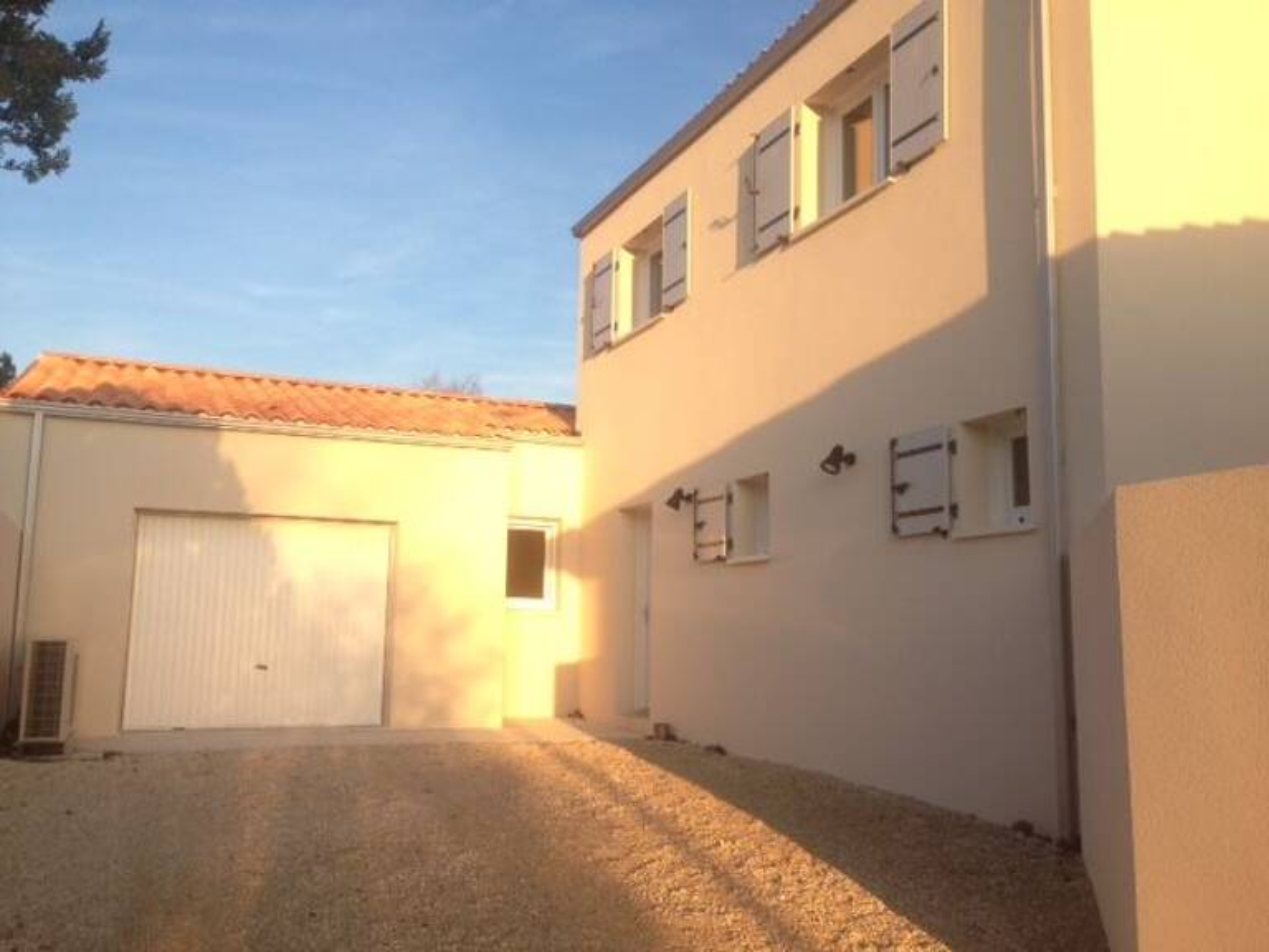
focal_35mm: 33
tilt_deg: +8.0
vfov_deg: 42.9
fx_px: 1210
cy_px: 476
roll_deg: -1.9
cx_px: 634
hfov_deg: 55.4
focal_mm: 4.12
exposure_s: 1/382
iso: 50
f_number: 2.4
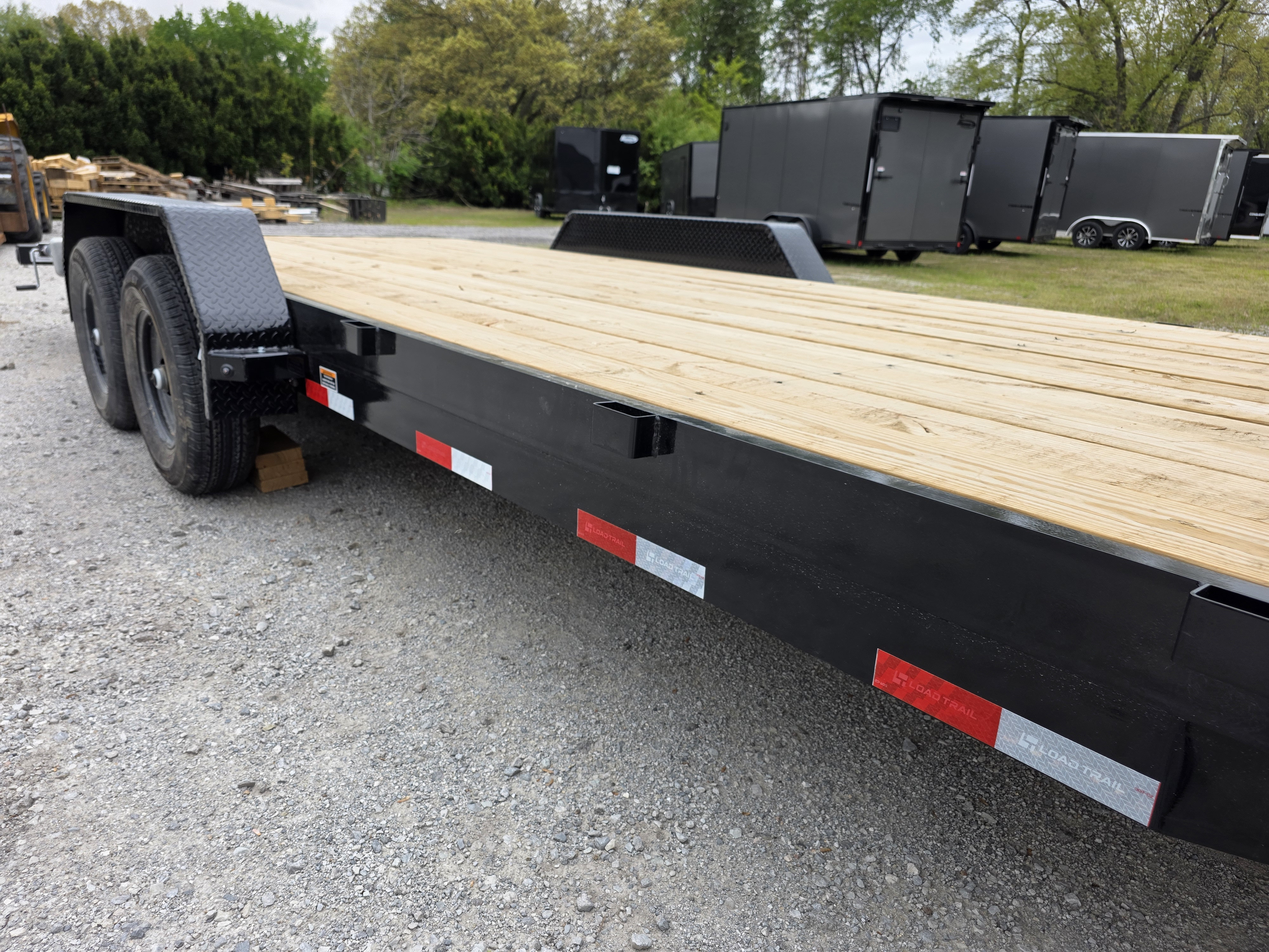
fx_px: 843
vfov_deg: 58.9
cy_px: 476
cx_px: 634
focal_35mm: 23
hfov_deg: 73.9
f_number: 1.7
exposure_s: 1/1391
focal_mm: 6.3
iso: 80
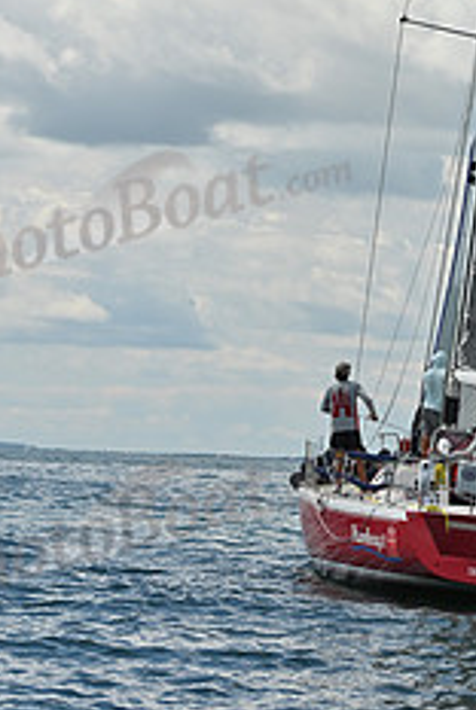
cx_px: 511
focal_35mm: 174
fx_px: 3441
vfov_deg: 11.7
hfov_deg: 7.9
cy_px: 15
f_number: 5.6
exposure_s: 1/1000
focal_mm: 70
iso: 250
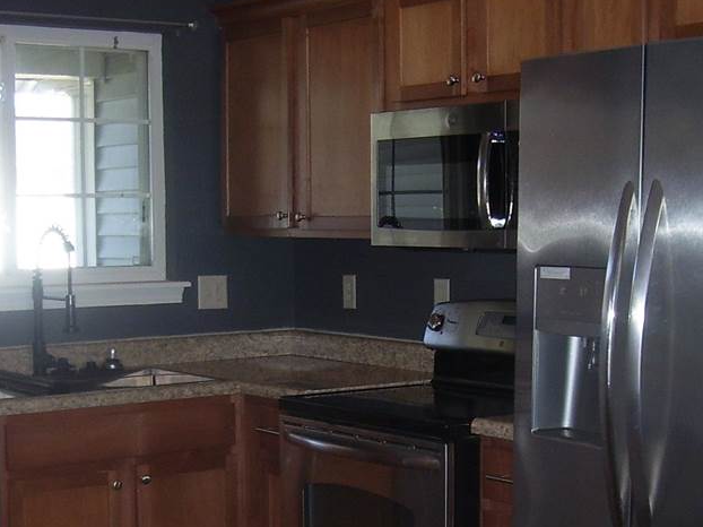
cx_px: 323
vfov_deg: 20.8
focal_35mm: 70
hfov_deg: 27.8
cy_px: 407
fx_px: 1421
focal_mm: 5.6
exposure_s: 1/60
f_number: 2.7
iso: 80
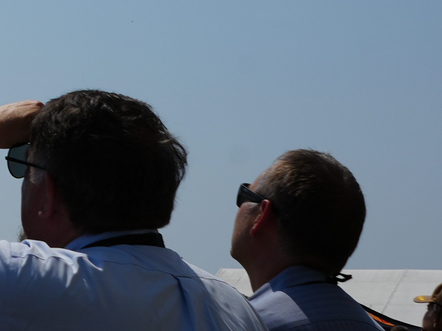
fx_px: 1941
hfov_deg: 11.8
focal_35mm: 152
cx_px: -388
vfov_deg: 9.6
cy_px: -108
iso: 100
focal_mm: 28
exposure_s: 1/640
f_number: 10
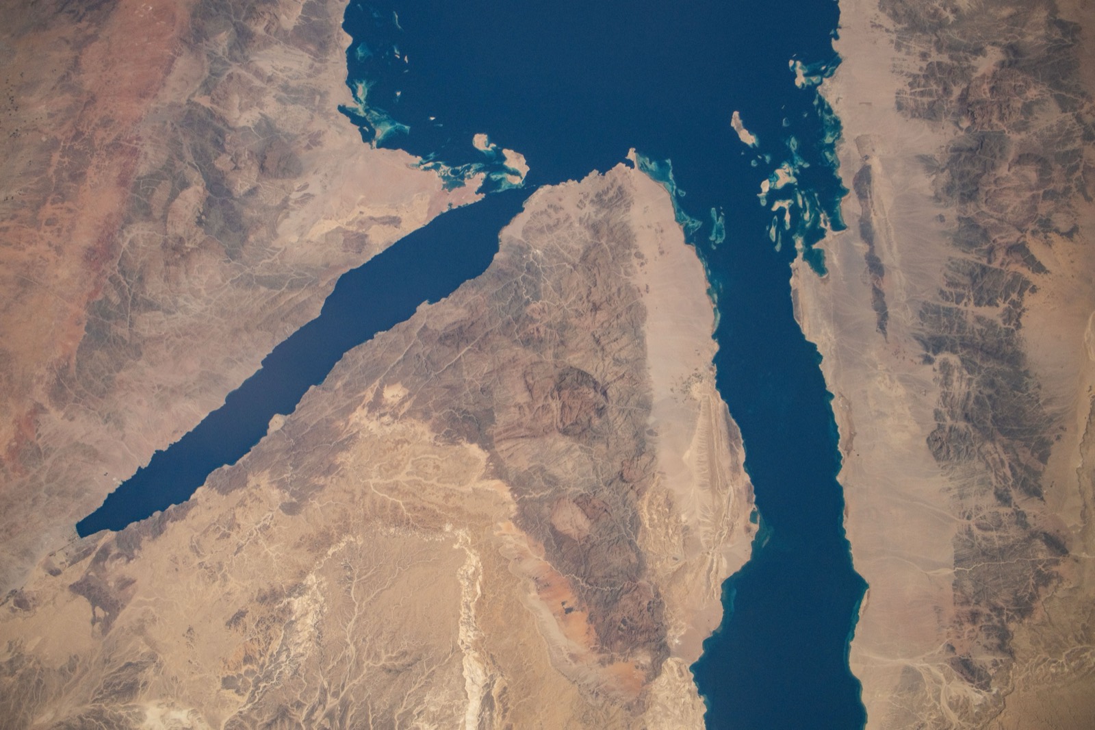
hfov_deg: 39.6
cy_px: 365
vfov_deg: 27.0
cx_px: 548
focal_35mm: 50
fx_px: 1520
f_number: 5.6
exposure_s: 1/32000
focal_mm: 50
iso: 640
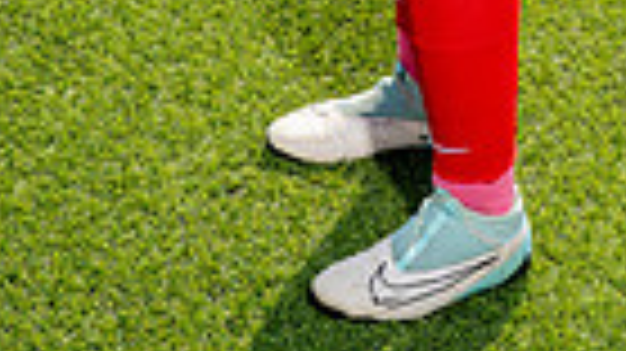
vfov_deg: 8.0
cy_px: -513
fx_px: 2306
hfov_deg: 15.4
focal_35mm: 139
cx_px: 491
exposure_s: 1/250
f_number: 10
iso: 320
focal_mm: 41
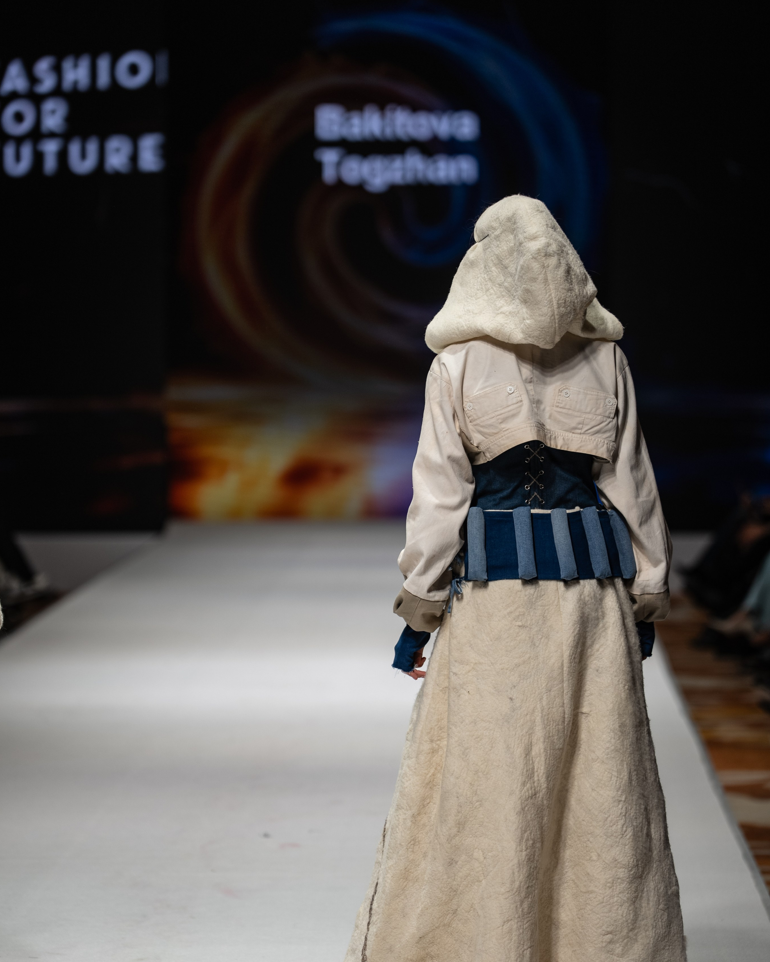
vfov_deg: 12.6
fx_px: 4359
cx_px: 384
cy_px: 414
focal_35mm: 153
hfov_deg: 10.1
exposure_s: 1/400
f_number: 2.8
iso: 200
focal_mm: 135.4
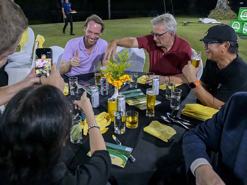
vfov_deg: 45.2
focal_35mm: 31
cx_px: 107
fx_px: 221
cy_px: 76
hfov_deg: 58.2
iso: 14400
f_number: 5.6
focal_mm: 24
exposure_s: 1/200
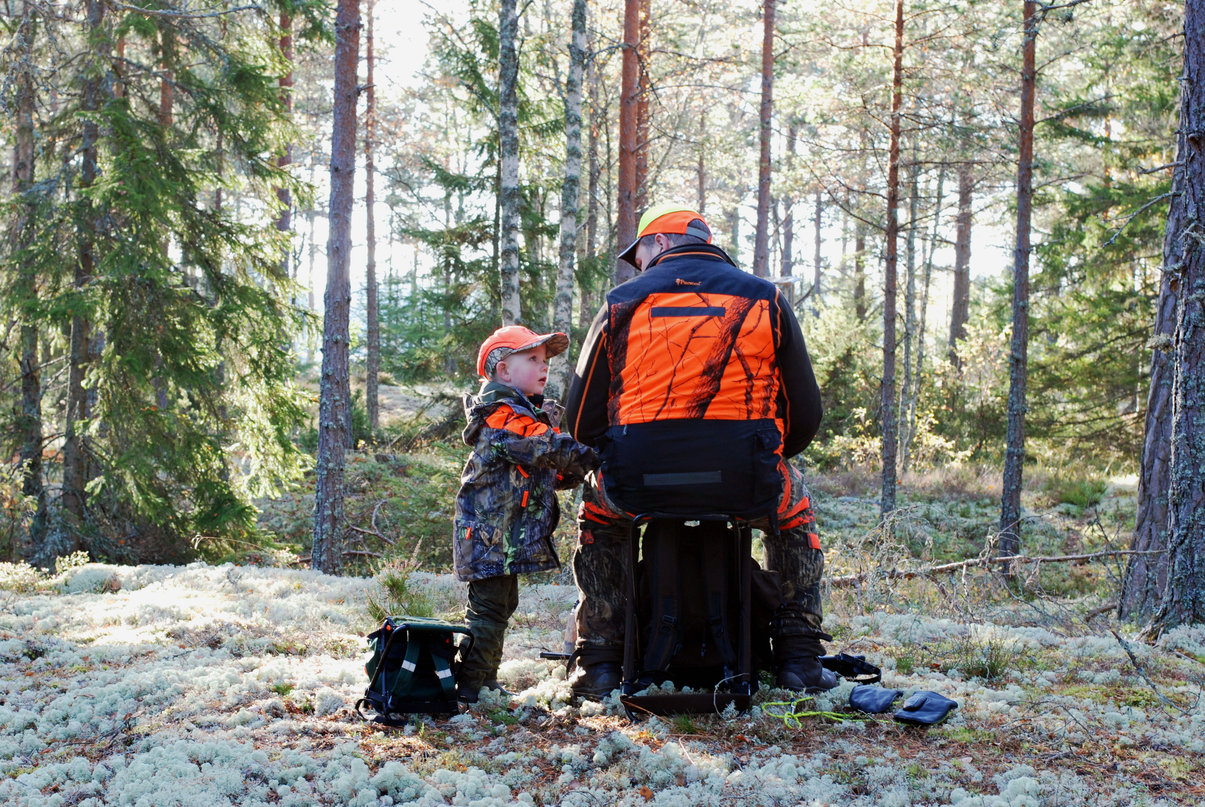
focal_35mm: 75
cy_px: 404
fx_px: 2513
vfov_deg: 18.2
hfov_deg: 27.0
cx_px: 602
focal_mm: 50
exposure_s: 1/30
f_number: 6.3
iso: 250
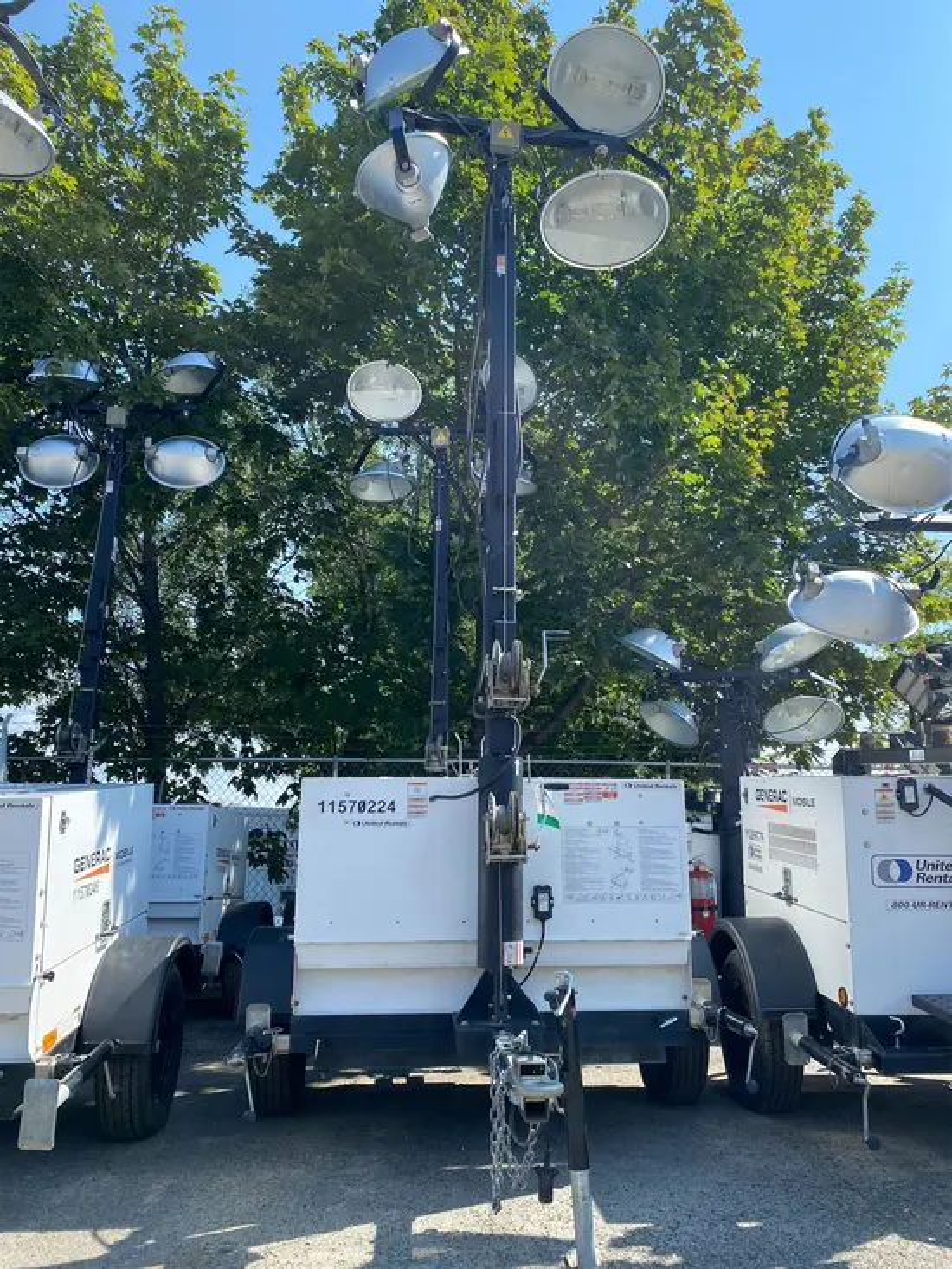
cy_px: 634
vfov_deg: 67.3
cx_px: 476
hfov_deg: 53.1
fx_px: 953
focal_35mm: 26
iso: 32
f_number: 1.8
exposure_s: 1/1170
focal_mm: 4.25
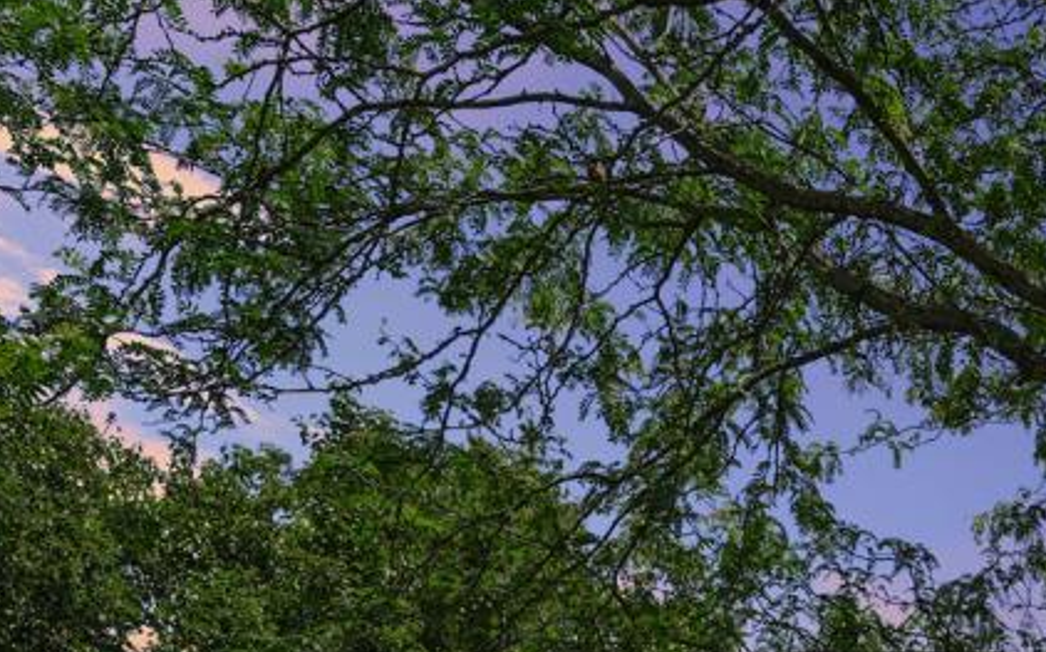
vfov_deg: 19.0
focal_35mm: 58
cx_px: 1485
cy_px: 1033
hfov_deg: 27.1
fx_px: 1652
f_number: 5.6
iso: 100
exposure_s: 1/200
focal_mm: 16
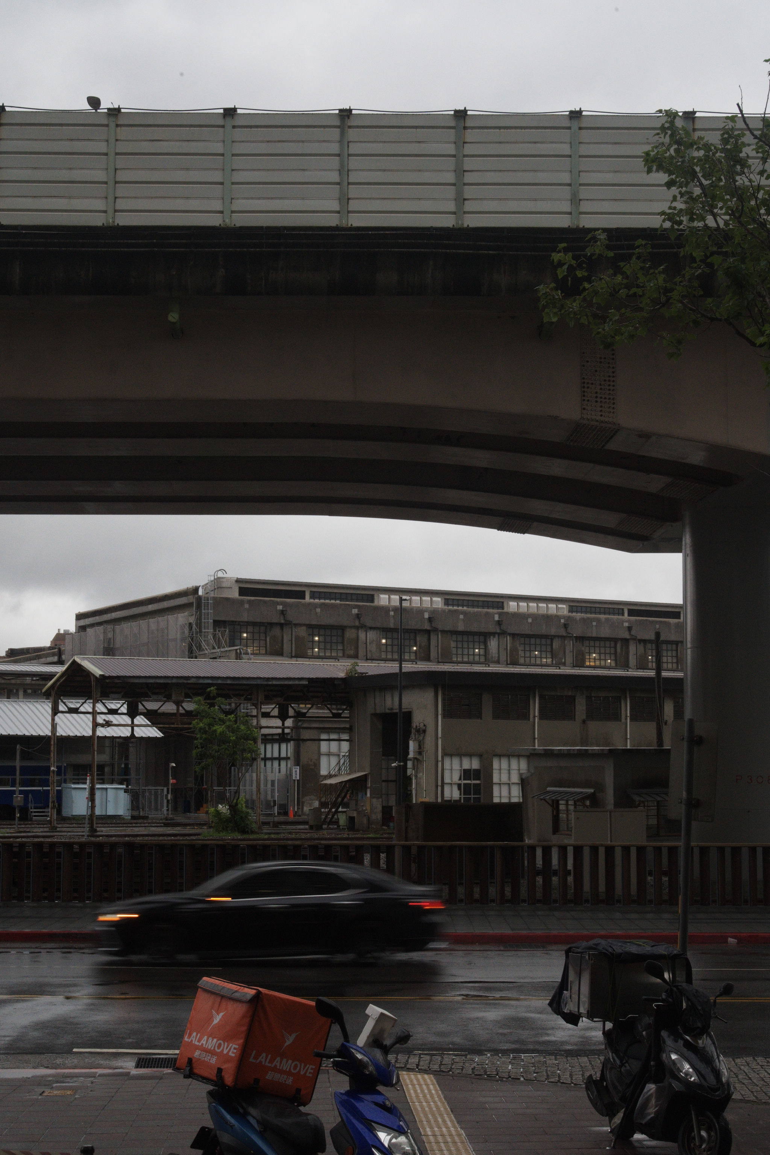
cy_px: 578
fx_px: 1925
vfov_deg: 33.4
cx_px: 385
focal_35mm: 60
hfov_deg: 22.6
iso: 2000
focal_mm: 60
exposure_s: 1/40
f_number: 22
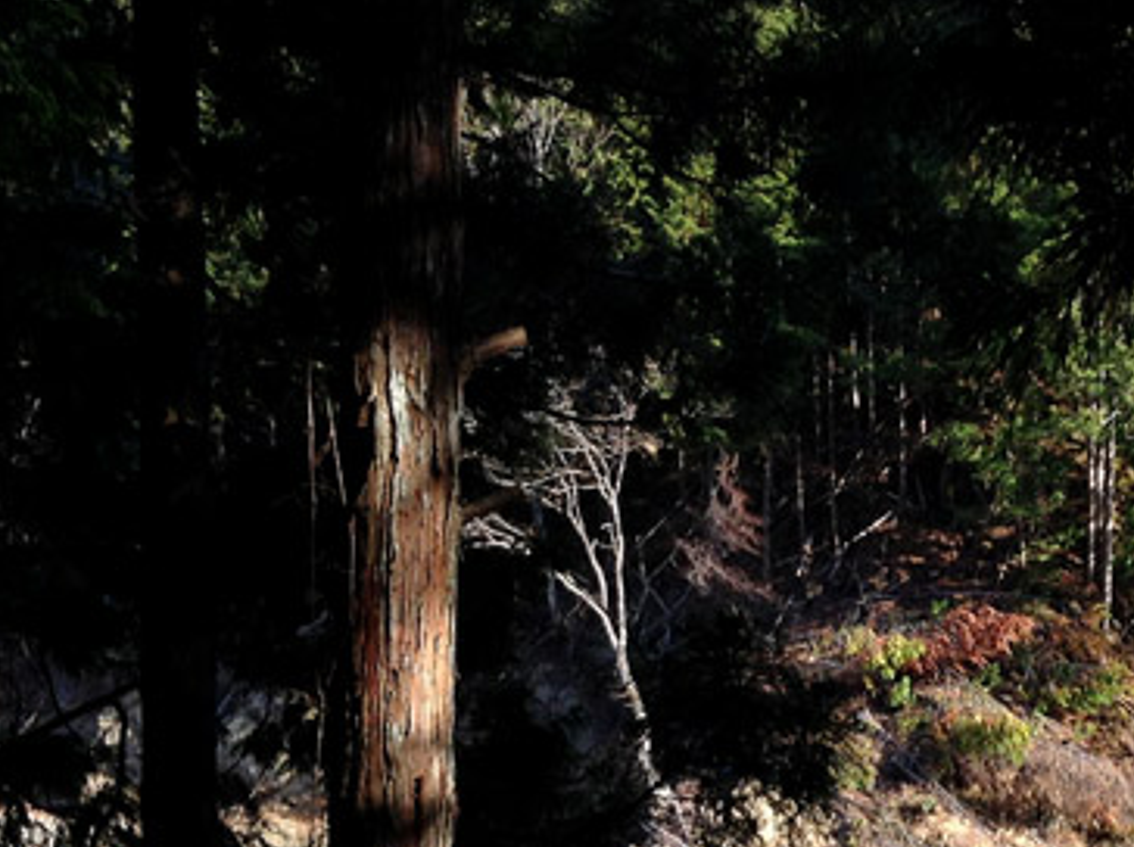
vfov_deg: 19.1
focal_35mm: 77
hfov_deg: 24.8
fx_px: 2519
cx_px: 966
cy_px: 537
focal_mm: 3.3
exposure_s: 1/294
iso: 32
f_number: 2.4
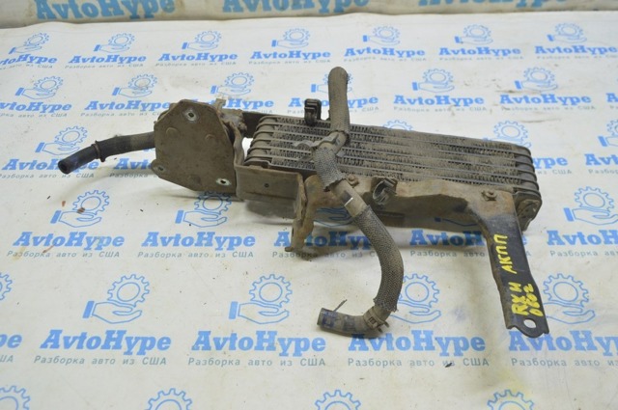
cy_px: 205
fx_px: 514
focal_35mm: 30
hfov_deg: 62.0
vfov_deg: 43.5
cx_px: 309
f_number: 5.6
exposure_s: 1/20
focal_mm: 20
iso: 400
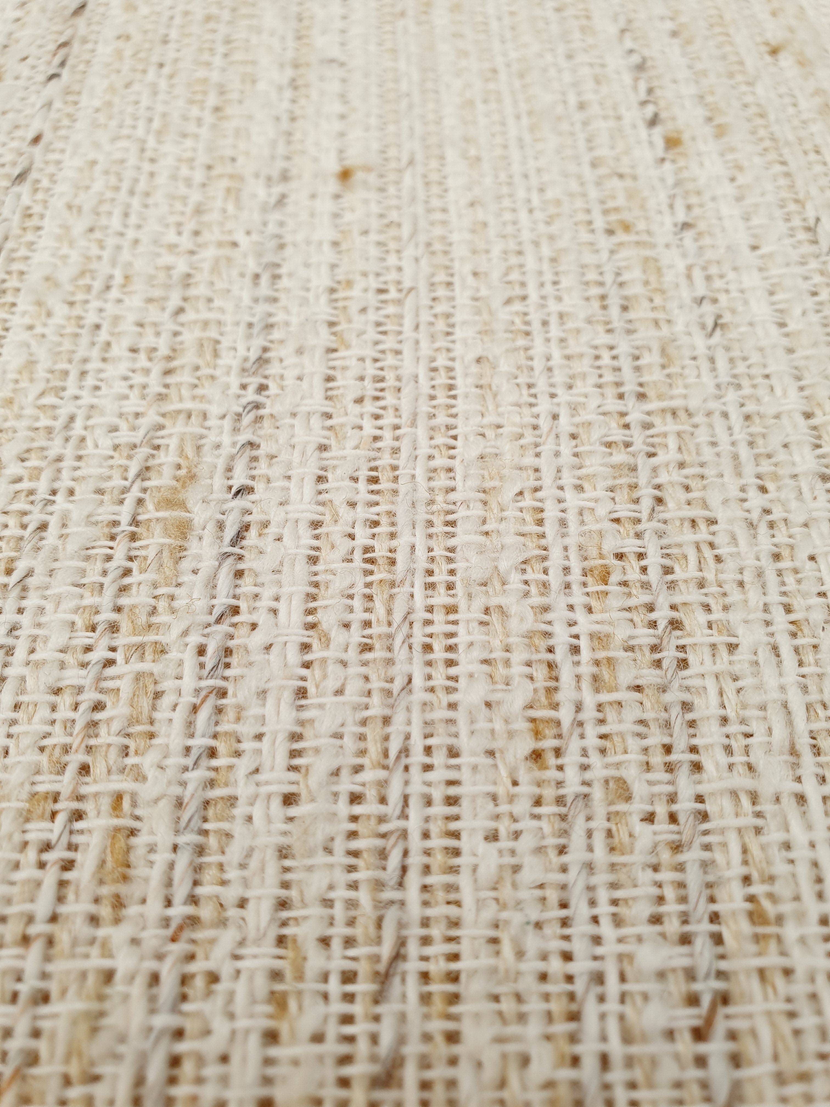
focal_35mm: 26
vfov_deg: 67.3
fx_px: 831
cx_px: 415
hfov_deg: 53.1
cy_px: 554
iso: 50
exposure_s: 1/191
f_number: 2.4
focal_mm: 4.32
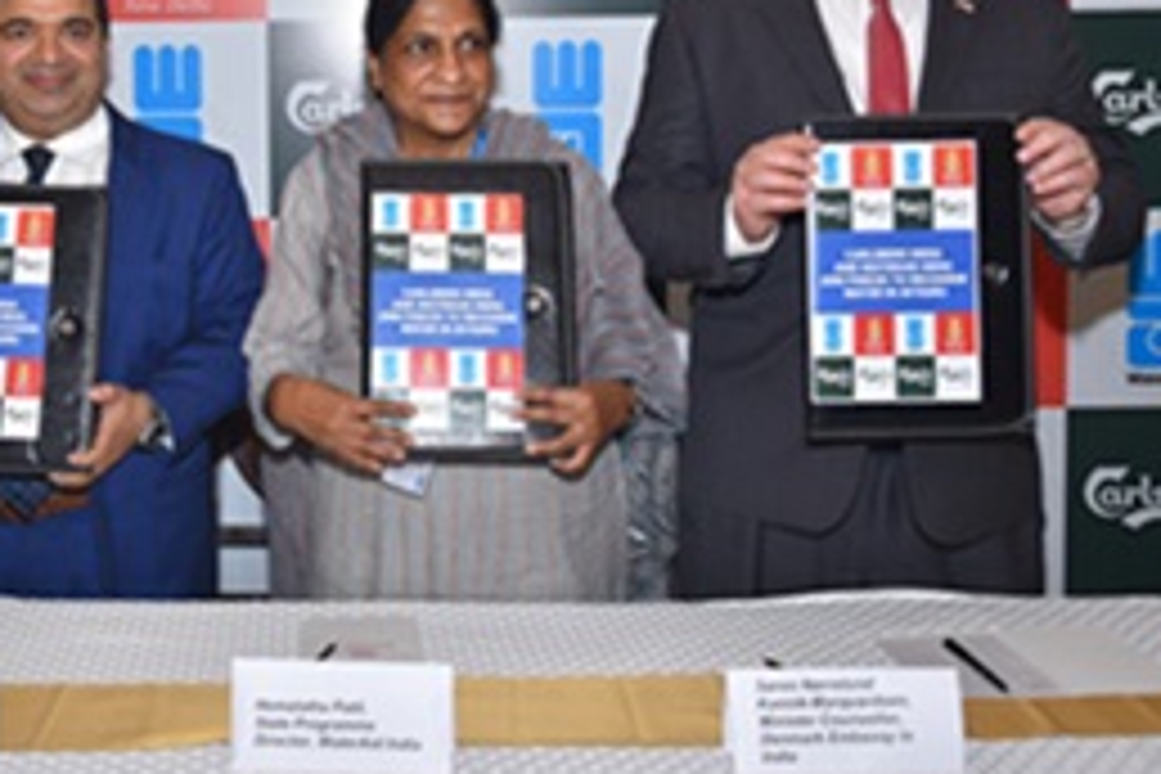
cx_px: 360
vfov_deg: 25.6
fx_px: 1677
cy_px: 176
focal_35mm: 52
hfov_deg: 37.6
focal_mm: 32
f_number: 6.3
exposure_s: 1/160
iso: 800
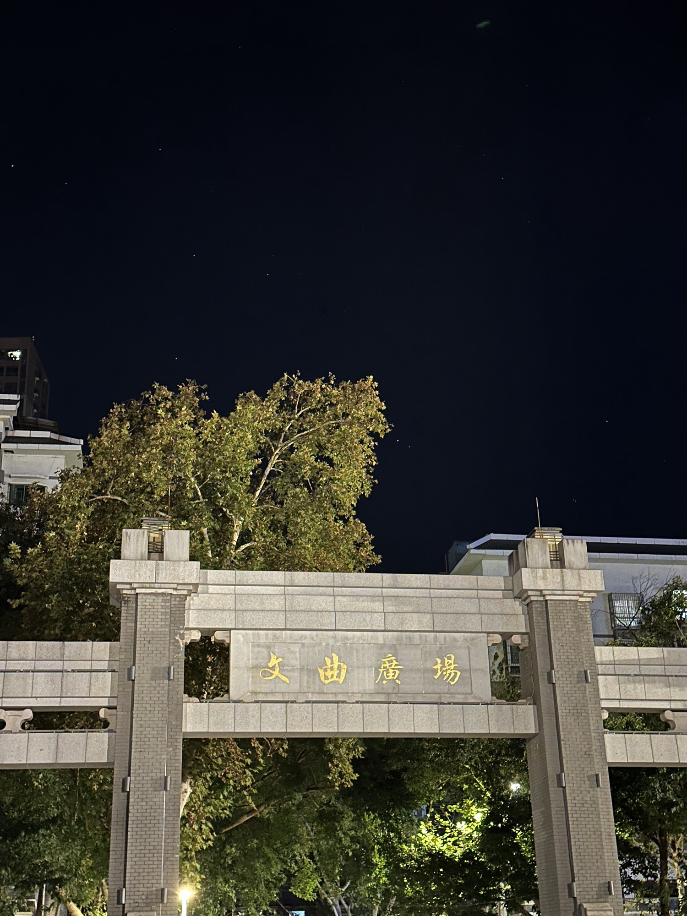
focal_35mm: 48
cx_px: 344
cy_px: 458
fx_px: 1270
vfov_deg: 39.7
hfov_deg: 30.3
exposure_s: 1/5
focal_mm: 6.86
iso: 640
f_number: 1.78
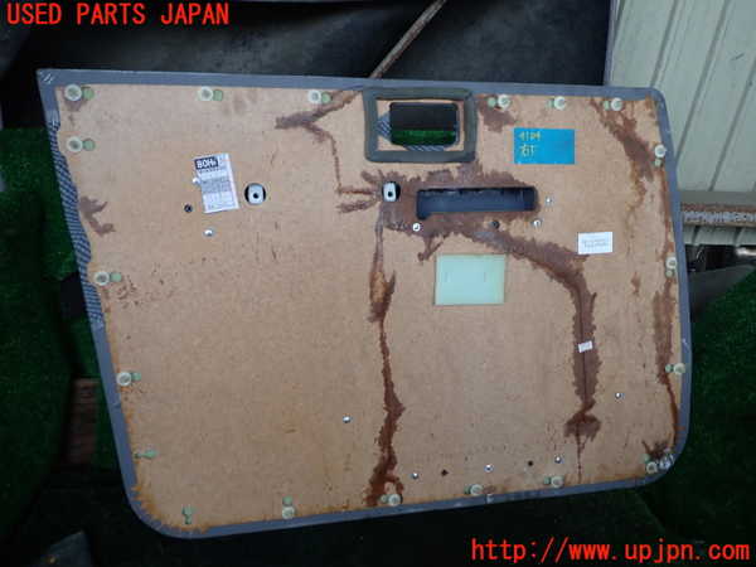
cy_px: 284
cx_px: 378
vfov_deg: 46.8
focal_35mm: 30
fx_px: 655
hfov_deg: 60.0
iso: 100
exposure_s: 1/100
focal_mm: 5.4
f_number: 2.3
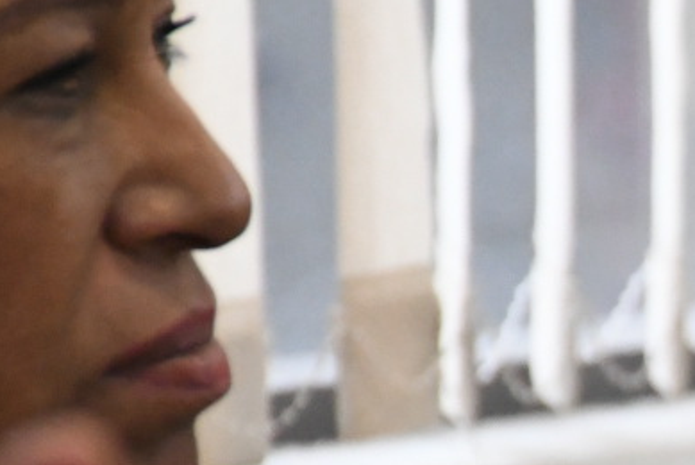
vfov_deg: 2.1
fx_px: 12616
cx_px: 1208
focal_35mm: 653
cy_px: 549
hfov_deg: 3.1
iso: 5000
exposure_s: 1/100
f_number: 5.6
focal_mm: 105
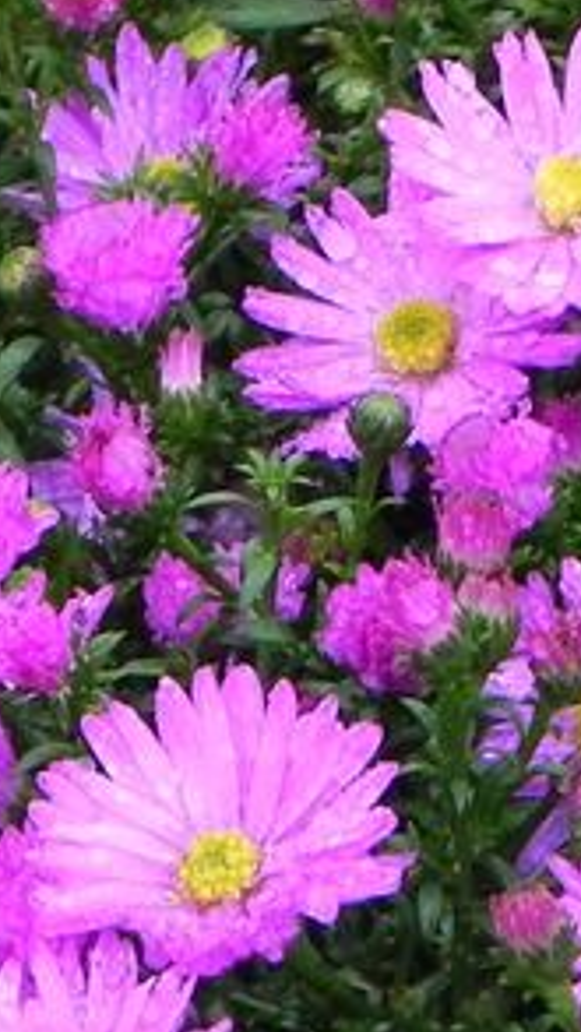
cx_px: 211
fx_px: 11712
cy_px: 652
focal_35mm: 428
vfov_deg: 5.0
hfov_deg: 2.8
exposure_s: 1/20
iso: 160
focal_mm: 25.7
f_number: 5
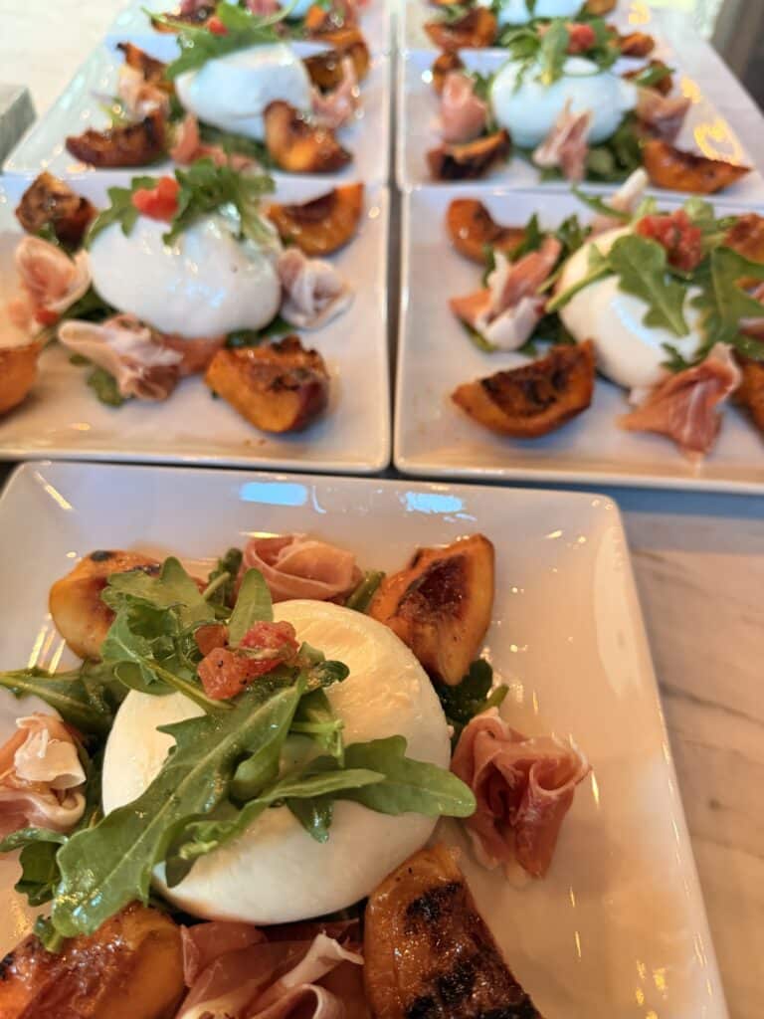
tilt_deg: -48.8
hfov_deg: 56.8
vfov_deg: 71.6
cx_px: 382
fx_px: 706
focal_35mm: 24
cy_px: 510
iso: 500
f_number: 1.78
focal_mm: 6.76
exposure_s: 1/60
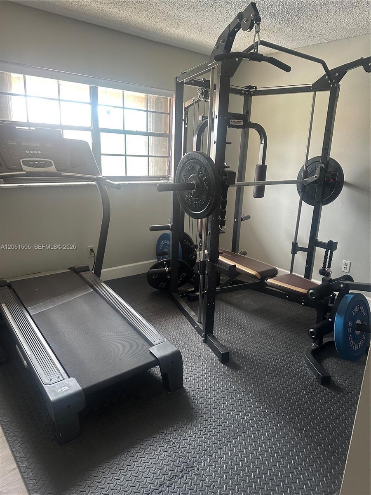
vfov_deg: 71.6
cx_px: 186
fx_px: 343
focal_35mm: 24
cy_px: 248
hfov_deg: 56.8
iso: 250
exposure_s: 1/73
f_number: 1.78
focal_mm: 6.86
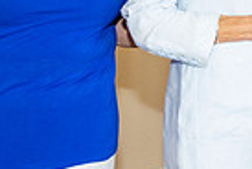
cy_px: -45
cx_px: 309
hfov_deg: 13.1
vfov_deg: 8.9
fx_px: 1066
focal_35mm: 152
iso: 800
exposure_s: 1/80
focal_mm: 36
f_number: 5.6
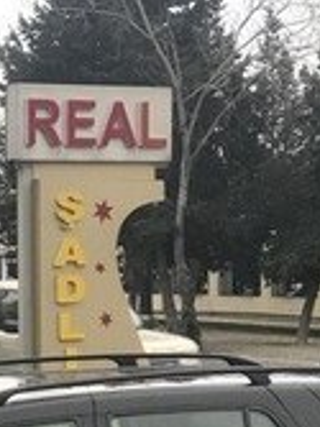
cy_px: 547
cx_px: 49
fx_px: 2086
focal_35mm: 169
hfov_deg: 8.7
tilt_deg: -9.2
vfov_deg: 11.4
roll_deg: +1.0
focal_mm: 6.6
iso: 32
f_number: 2.8
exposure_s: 1/50
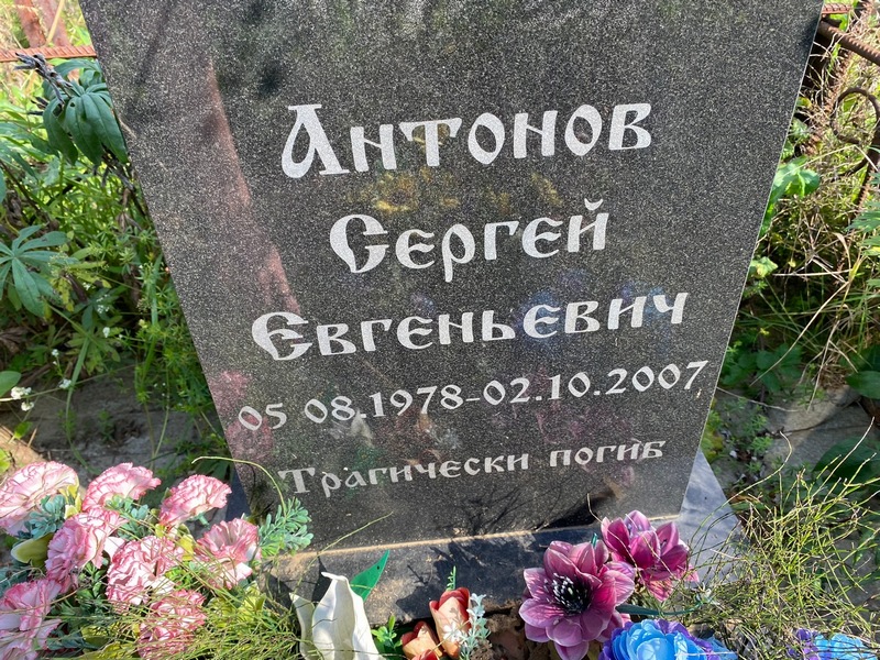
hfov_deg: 67.3
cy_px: 330
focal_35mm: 26
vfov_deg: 53.1
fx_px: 661
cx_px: 440
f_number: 1.8
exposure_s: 1/412
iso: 32
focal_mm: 4.25
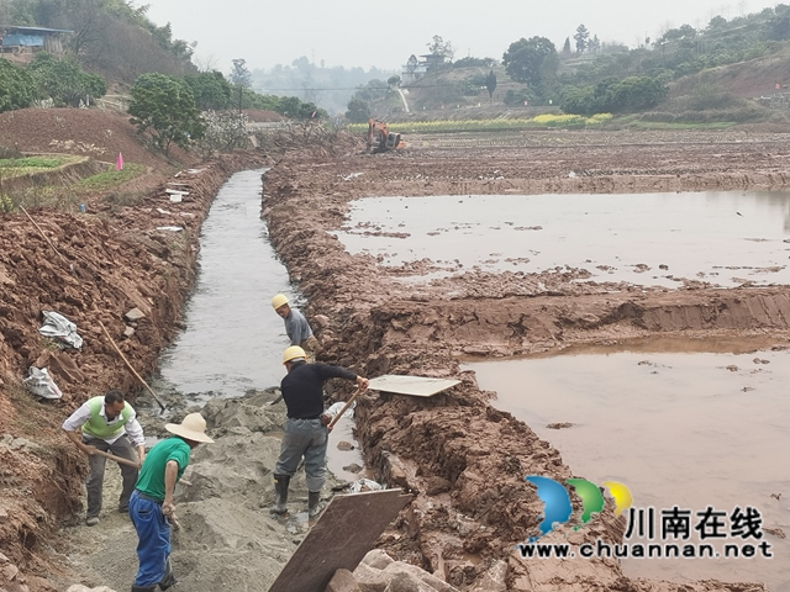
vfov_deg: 28.0
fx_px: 1187
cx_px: 395
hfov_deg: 36.8
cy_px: 296
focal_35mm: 52
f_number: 1.8
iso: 50
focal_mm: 4.75
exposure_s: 1/546
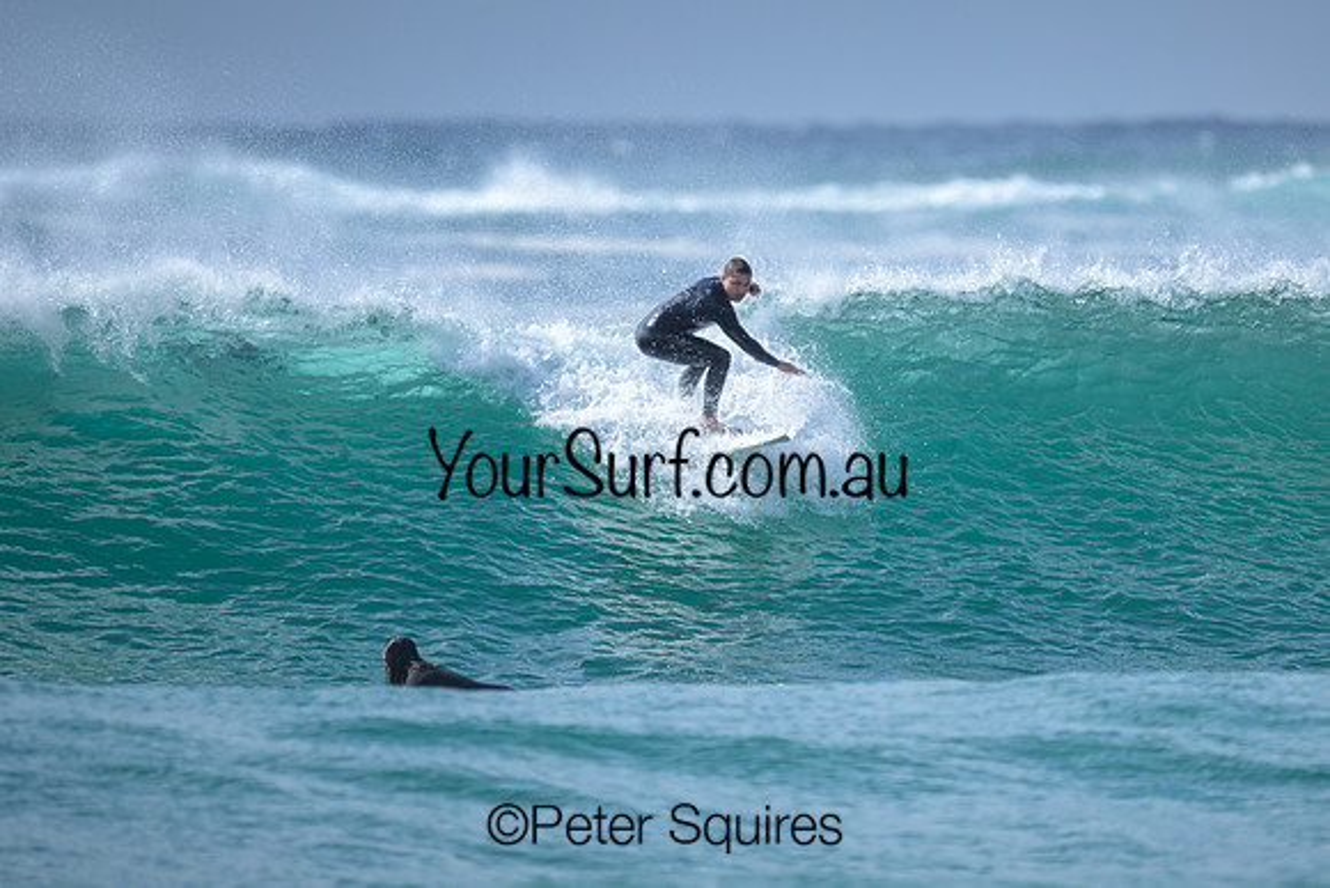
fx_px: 33918
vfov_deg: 1.5
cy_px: 406
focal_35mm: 918
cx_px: 758
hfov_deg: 2.2
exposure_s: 1/2000
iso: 280
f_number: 6.3
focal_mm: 800
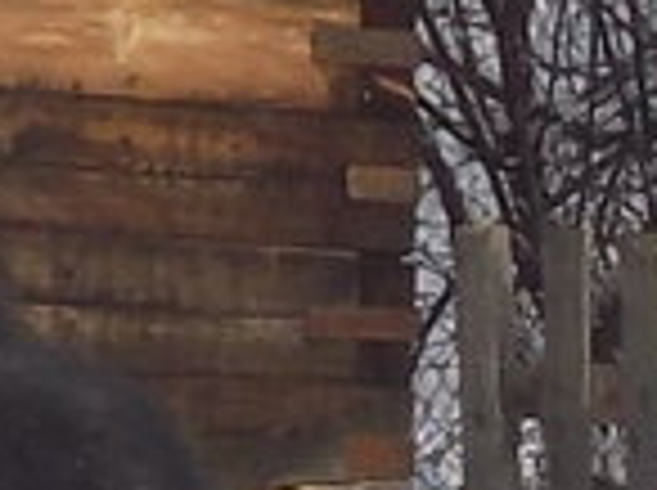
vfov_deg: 10.0
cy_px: 432
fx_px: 2804
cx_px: 688
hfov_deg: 13.2
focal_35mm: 148
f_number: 3.2
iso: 80
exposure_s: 1/640
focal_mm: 4.8
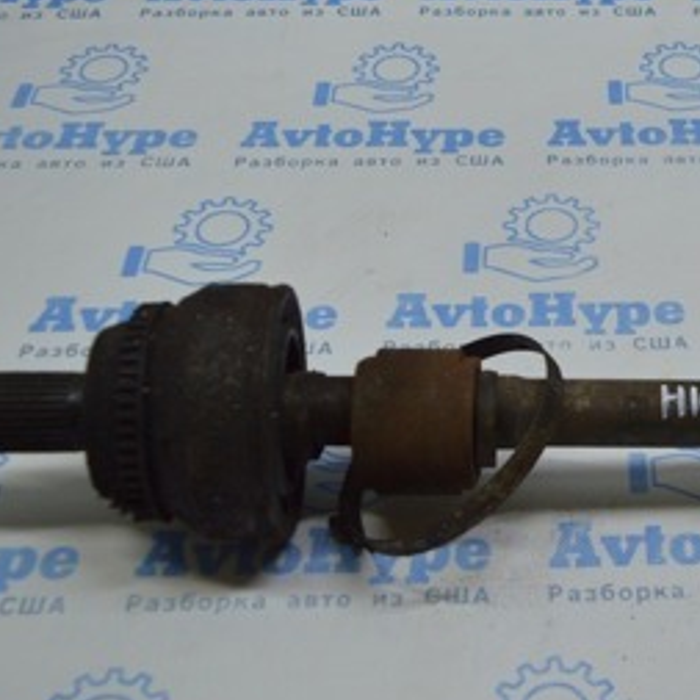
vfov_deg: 29.6
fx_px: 1327
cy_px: 344
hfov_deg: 28.5
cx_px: 617
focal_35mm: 58
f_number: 3.5
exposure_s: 1/200
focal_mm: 18
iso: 400
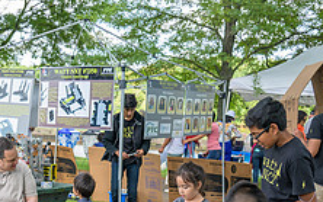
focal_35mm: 64
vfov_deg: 19.2
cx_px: 90
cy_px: 243
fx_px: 564
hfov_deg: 31.5
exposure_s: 1/200
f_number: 4
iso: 400
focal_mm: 24
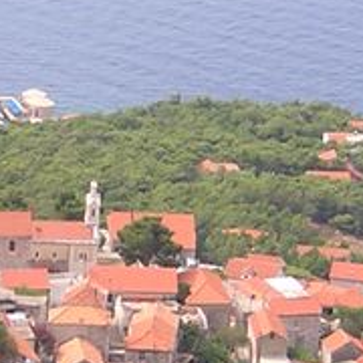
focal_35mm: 275
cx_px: 149
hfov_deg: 6.4
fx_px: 3263
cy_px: 327
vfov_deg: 6.4
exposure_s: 1/319
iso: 100
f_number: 3.6
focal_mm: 9.1
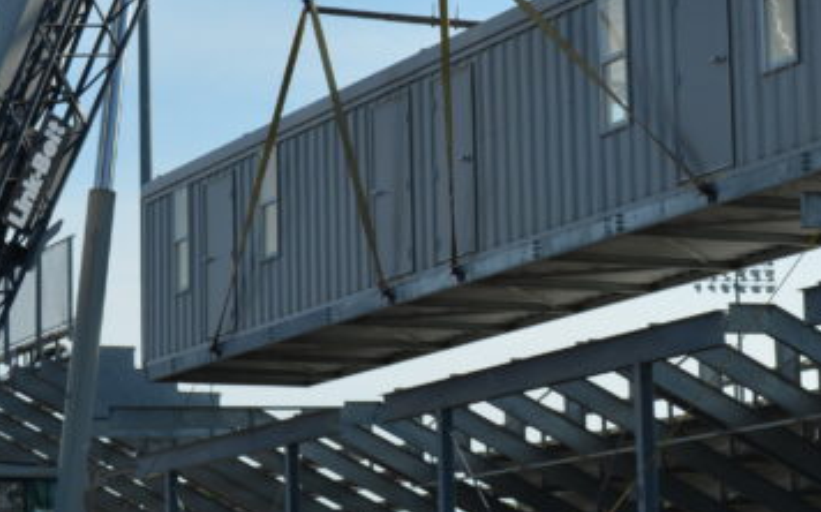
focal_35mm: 136
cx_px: 542
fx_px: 3052
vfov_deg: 9.6
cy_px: 153
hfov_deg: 15.3
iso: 100
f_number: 9
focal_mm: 31
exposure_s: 1/320
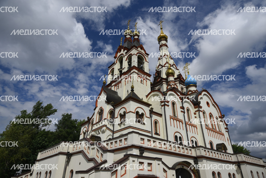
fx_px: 163
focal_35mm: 22
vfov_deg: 57.3
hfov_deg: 78.6
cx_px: 133
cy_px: 89
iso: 100
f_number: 5.6
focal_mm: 22
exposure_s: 1/500
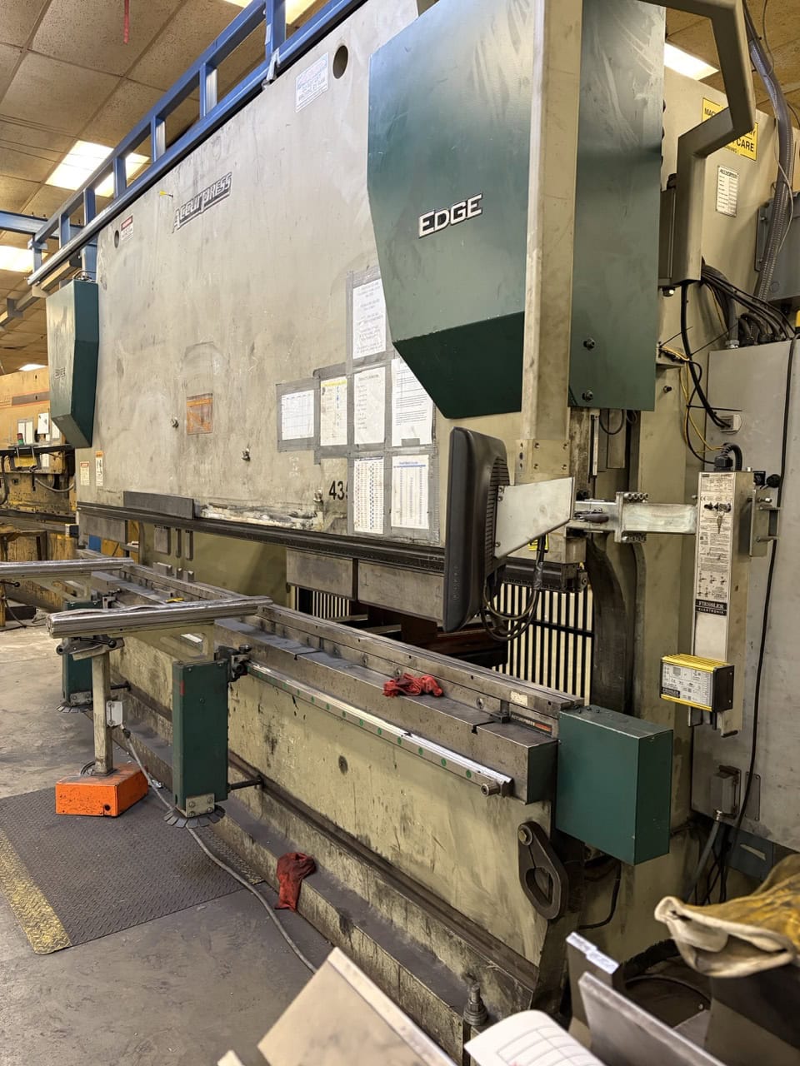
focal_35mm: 26
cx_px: 400
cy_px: 533
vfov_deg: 67.3
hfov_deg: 53.1
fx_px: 801
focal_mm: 6
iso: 320
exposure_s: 1/60
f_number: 1.6
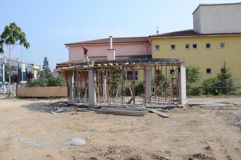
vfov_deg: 39.8
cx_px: 120
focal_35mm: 33
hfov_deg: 57.3
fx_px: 220
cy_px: 80
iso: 2000
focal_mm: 22
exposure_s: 1/1000
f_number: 16
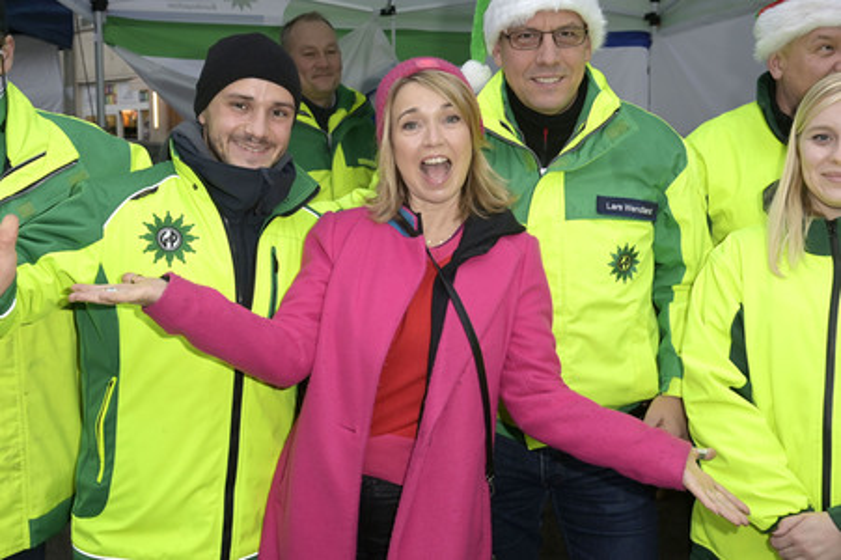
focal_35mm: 32
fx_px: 747
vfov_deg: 41.1
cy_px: 280
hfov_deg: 58.8
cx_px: 420
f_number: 6.3
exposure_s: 1/250
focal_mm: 32
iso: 1600
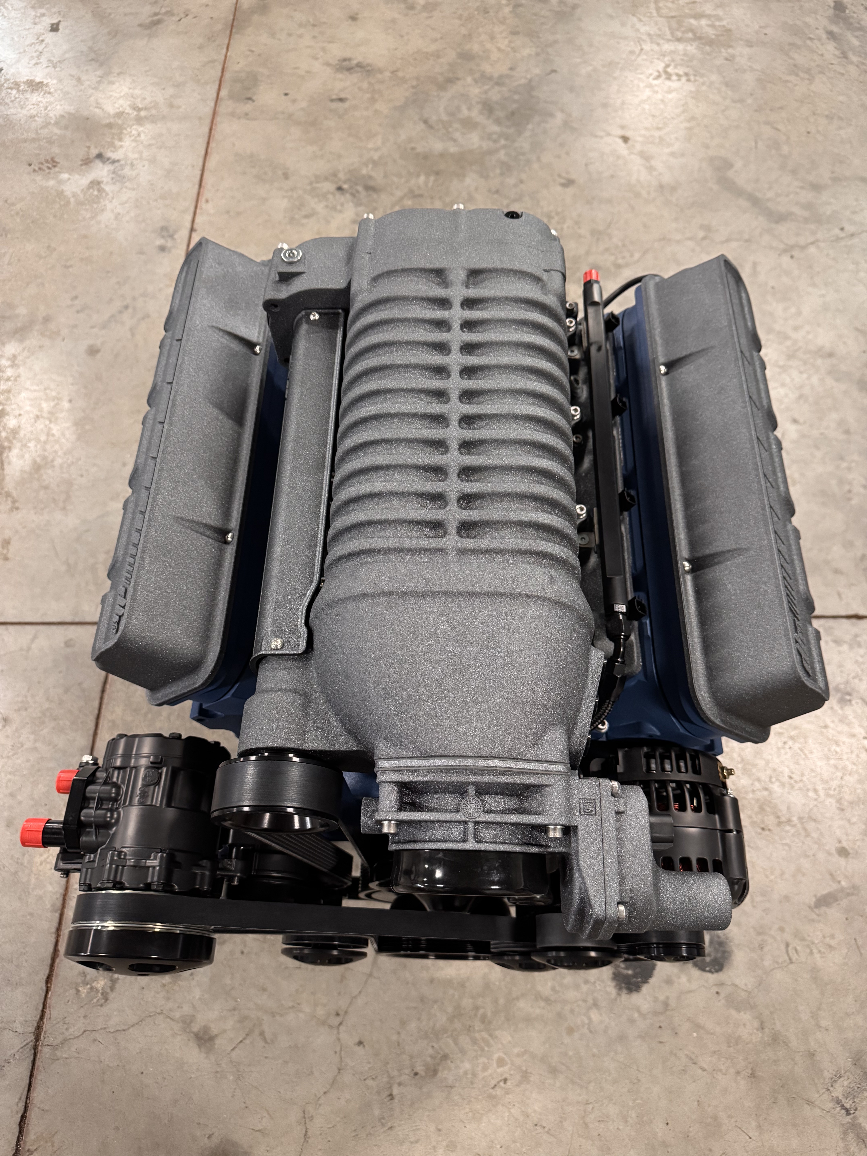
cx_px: 434
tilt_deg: -61.8
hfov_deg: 56.8
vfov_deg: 71.6
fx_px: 801
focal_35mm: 24
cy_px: 578
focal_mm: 6.76
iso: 640
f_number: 1.78
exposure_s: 1/40
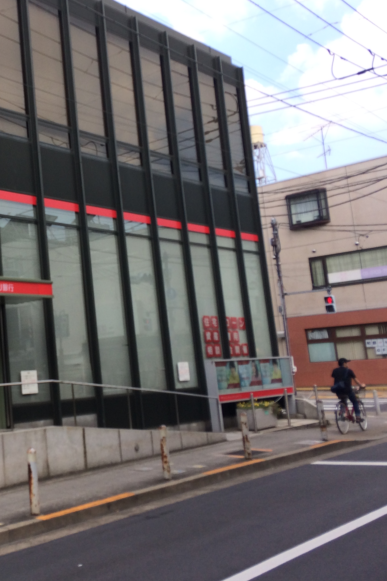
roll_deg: +3.4
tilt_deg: +8.8
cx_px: 12
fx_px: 742
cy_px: 262
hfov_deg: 27.7
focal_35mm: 46
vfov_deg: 42.7
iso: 32
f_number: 2.2
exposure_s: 1/641
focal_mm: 4.15
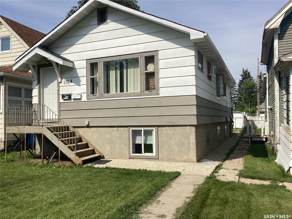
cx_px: 146
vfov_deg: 45.4
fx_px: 261
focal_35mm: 31
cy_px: 110
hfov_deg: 58.4
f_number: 2.4
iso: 25
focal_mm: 3.3
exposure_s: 1/2146
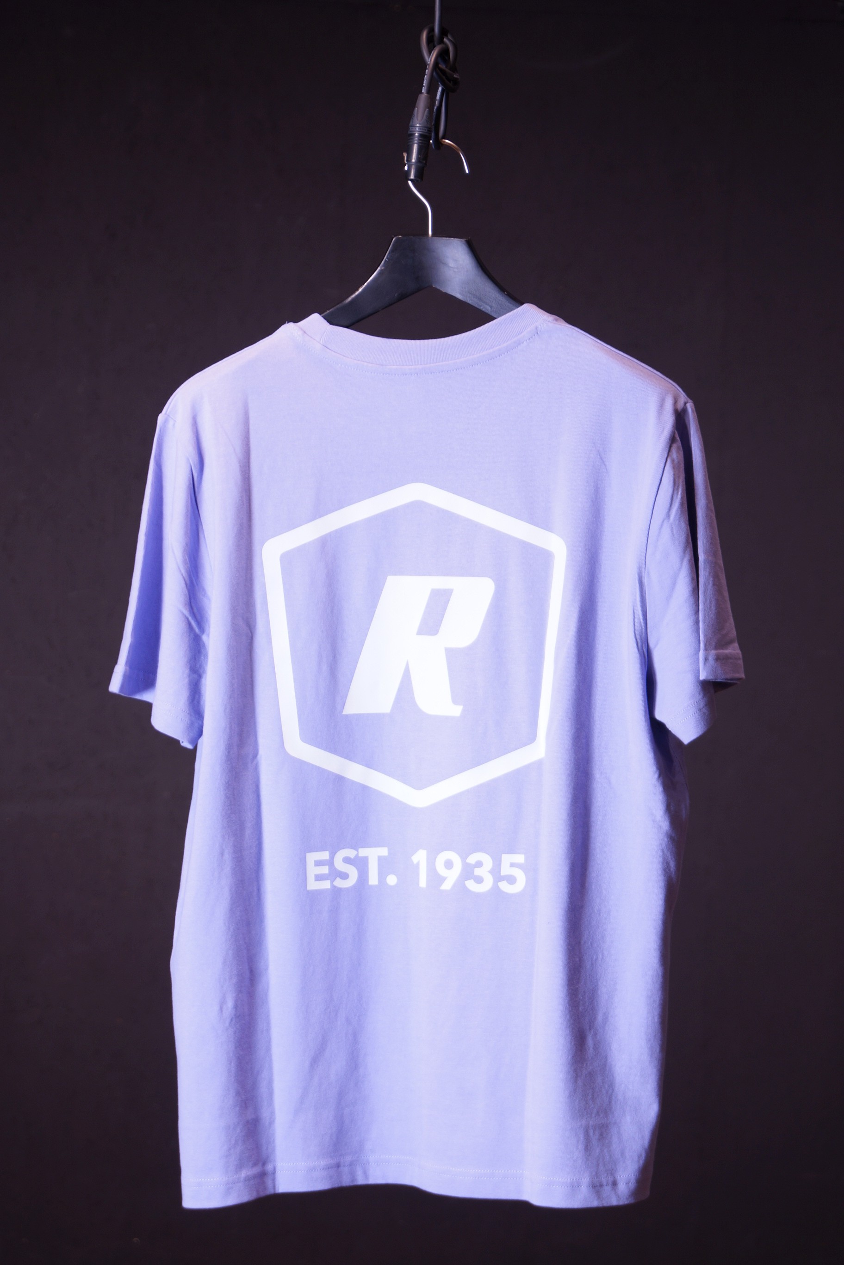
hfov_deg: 12.2
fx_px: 3956
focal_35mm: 112
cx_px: 422
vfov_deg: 18.2
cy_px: 632
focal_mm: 75
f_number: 5
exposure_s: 1/8
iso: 100
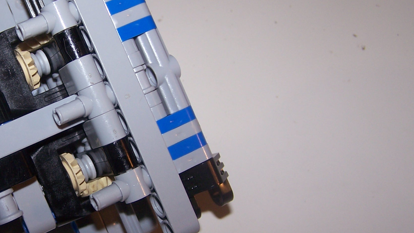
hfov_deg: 31.7
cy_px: 120
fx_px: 714
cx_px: 99
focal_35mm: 65
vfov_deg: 18.5
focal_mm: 6.3
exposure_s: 1/60
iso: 80
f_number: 2.8
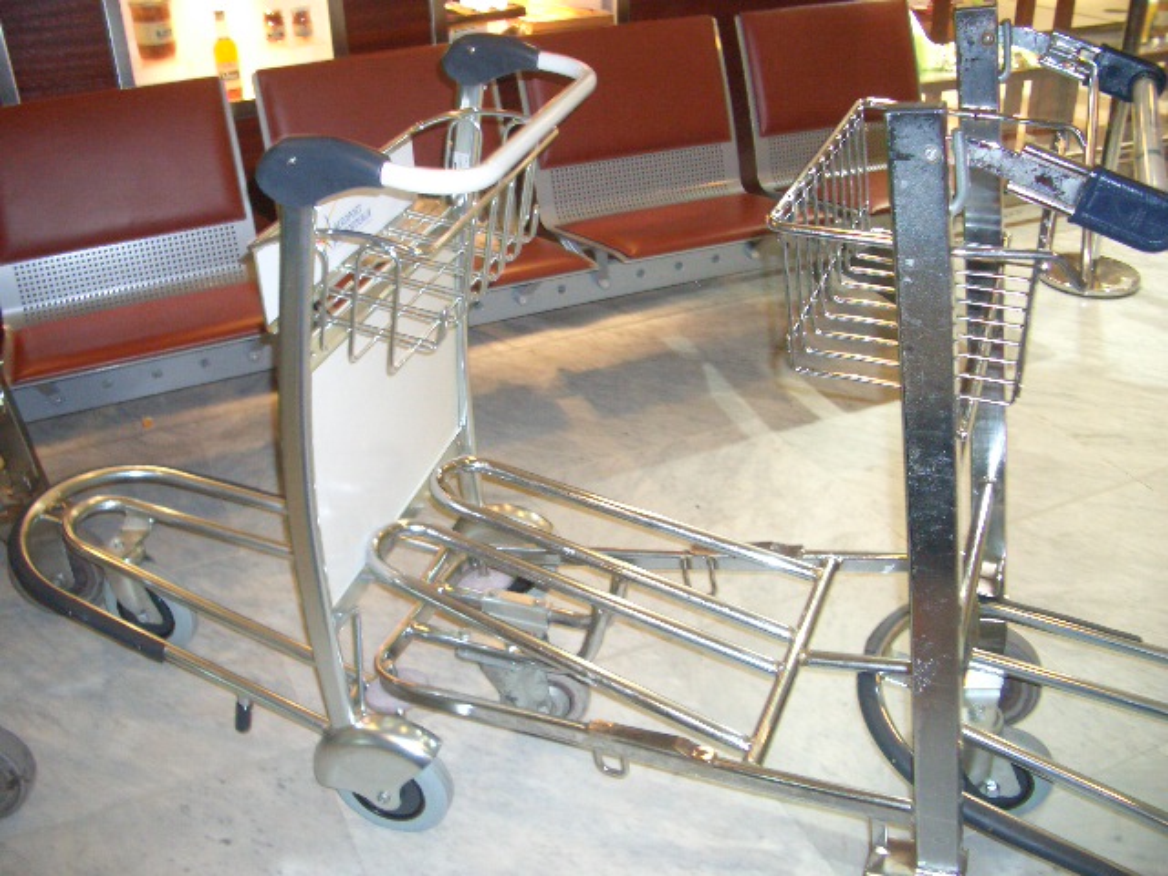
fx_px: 1181
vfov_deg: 40.7
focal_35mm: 35
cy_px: 438
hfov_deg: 52.6
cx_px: 584
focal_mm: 5.8
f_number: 2.6
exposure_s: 1/60
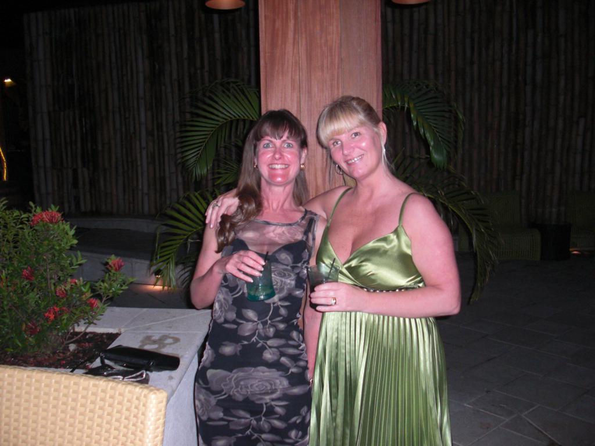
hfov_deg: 51.4
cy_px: 223
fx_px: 619
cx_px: 298
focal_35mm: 36
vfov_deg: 39.7
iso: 200
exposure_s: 1/60
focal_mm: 6.3
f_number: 2.8
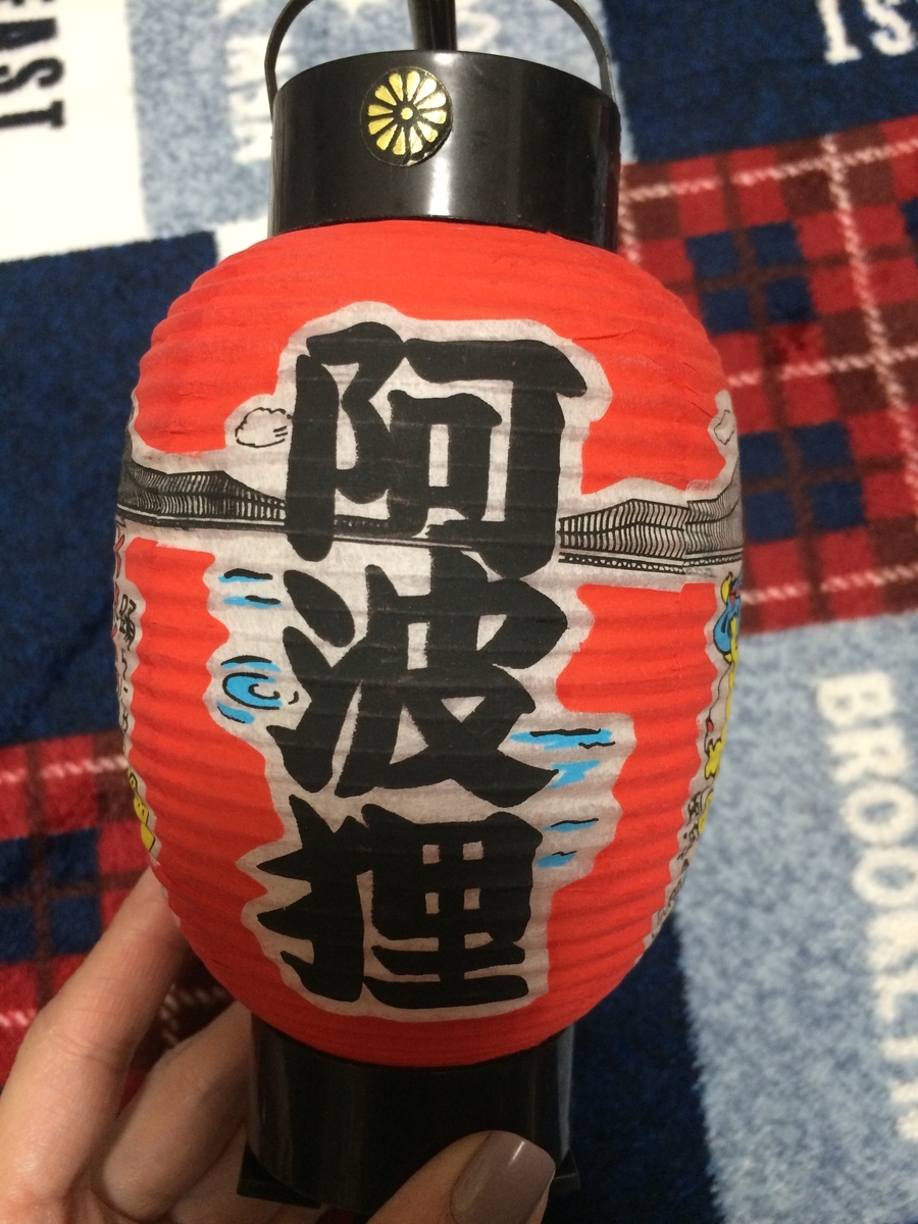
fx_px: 1025
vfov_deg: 61.7
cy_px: 612
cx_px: 459
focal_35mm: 29
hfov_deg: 48.2
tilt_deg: -77.5
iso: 200
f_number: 2.2
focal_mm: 4.15
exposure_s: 1/30
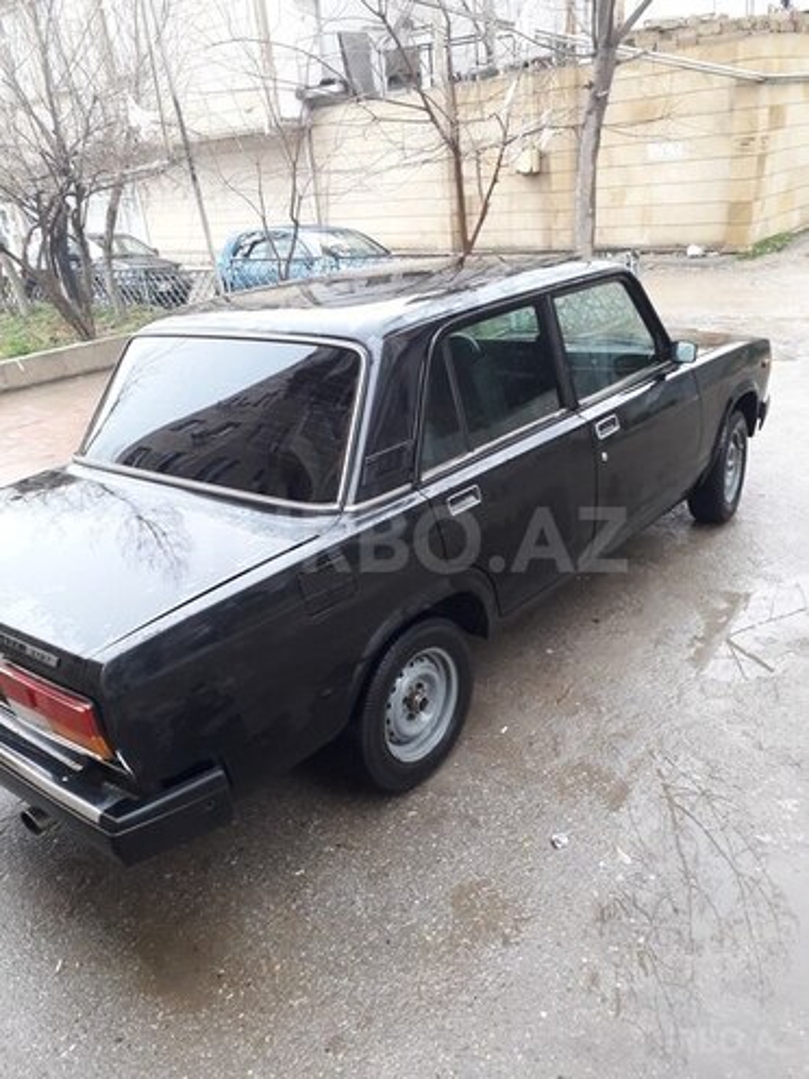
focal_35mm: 27
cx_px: 404
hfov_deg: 51.4
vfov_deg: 65.3
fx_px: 841
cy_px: 540
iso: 125
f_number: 1.9
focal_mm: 3.6
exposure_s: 1/50
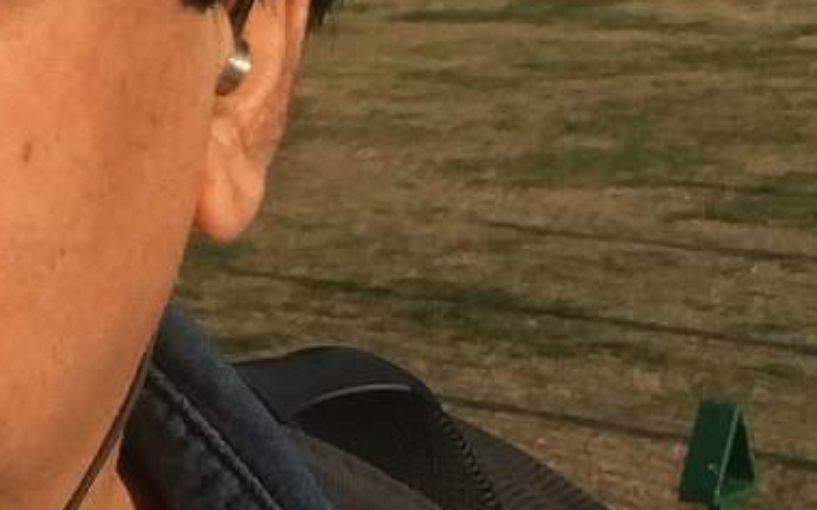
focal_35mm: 139
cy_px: -236
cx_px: -473
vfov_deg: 9.2
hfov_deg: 13.9
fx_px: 3094
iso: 32
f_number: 2.2
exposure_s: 1/1416
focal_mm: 2.65
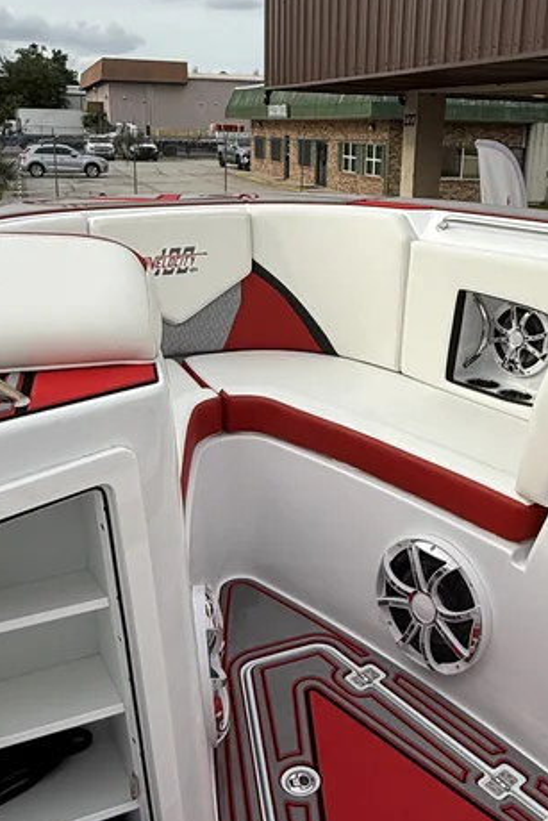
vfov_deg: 50.7
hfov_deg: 35.0
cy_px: 419
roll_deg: -2.2
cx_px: 312
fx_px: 867
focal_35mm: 38
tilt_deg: -17.8
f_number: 2.2
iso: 50
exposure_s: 1/1572
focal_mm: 2.22
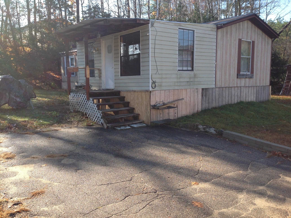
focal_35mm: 35
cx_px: 146
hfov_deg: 52.7
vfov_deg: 40.6
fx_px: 294
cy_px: 109
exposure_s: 1/438
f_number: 2.4
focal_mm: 4.28
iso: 50
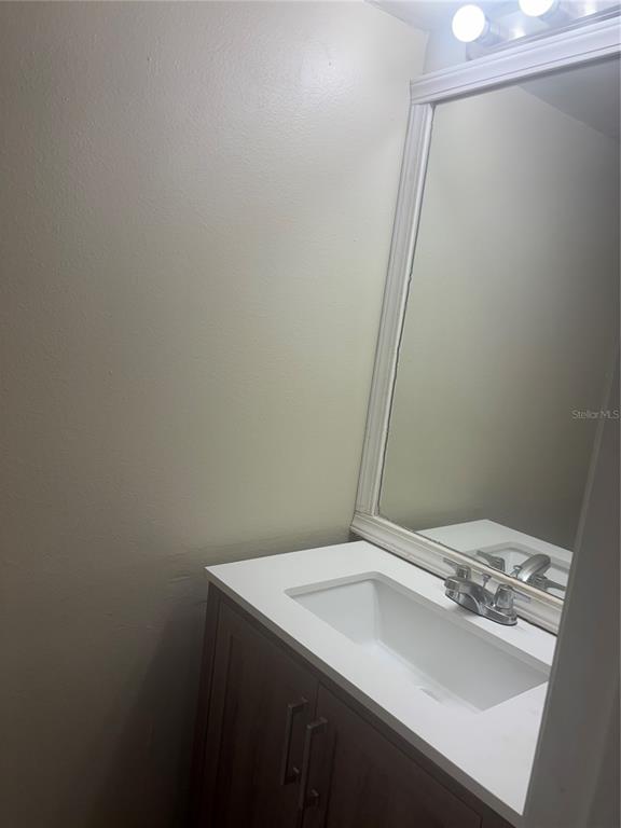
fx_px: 622
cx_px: 310
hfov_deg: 53.1
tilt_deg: -5.7
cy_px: 414
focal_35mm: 26
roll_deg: -8.4
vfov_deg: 67.3
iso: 40
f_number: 1.6
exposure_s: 1/177
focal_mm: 5.96
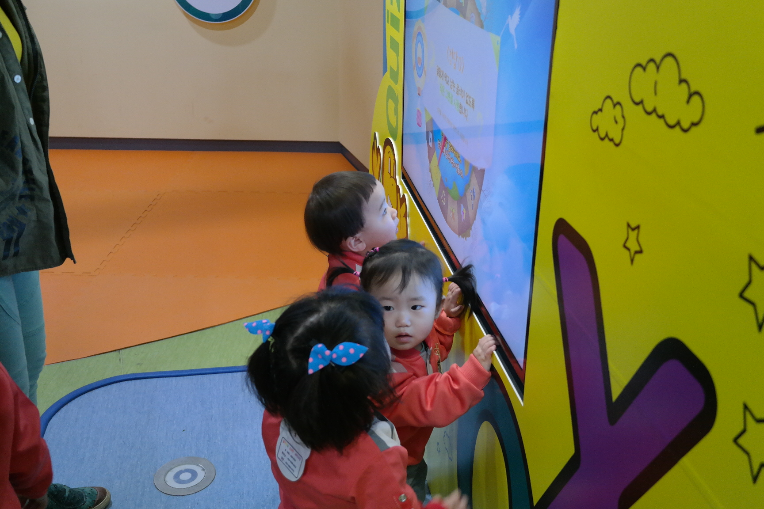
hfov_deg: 48.5
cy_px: 254
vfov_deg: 33.4
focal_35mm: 40
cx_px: 382
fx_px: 849
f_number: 4
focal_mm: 26
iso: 1600
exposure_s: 1/50
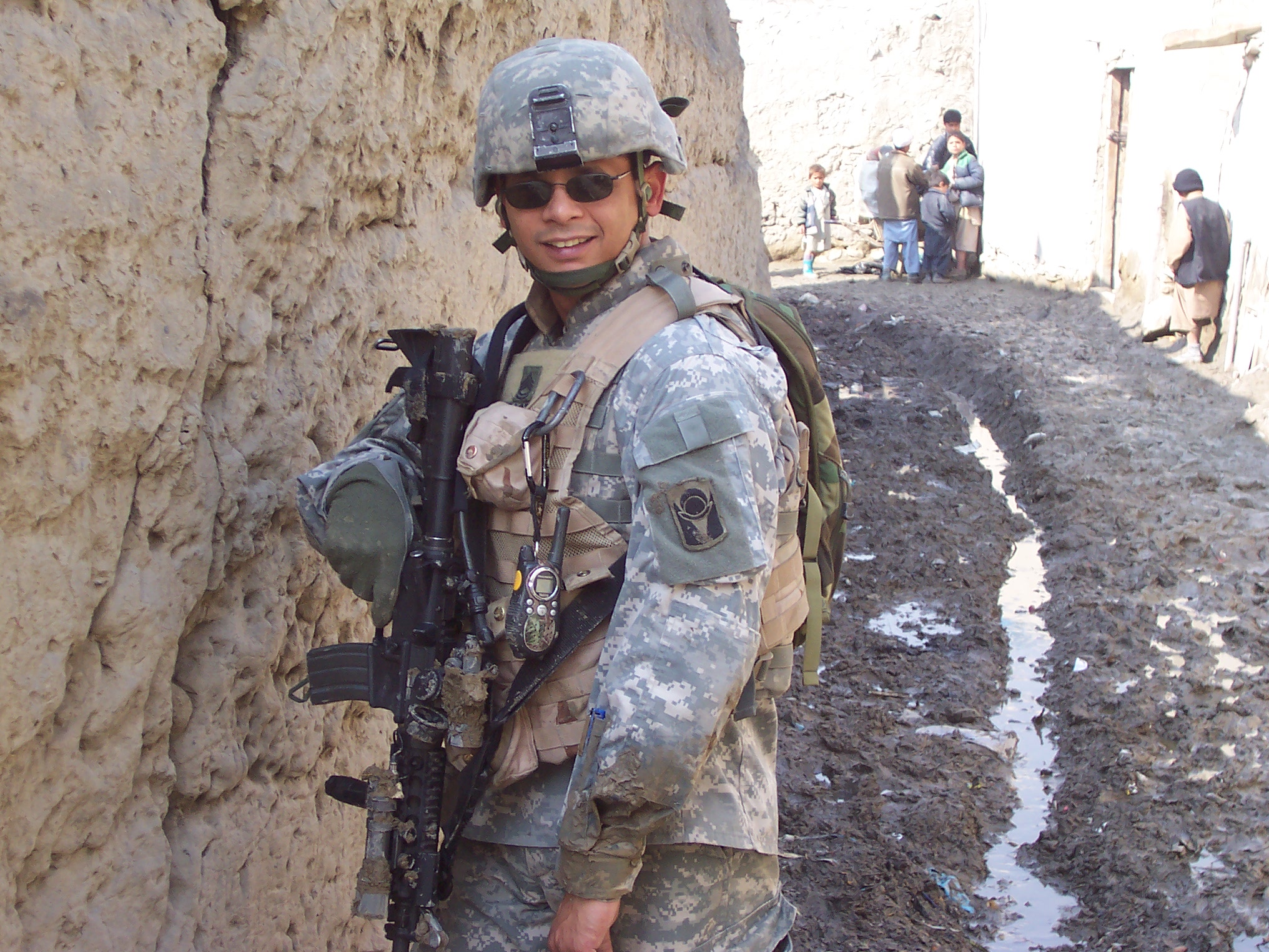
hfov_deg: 27.4
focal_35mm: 71
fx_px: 2603
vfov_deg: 20.7
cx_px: 634
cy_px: 476
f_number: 4
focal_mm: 10.8
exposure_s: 1/180
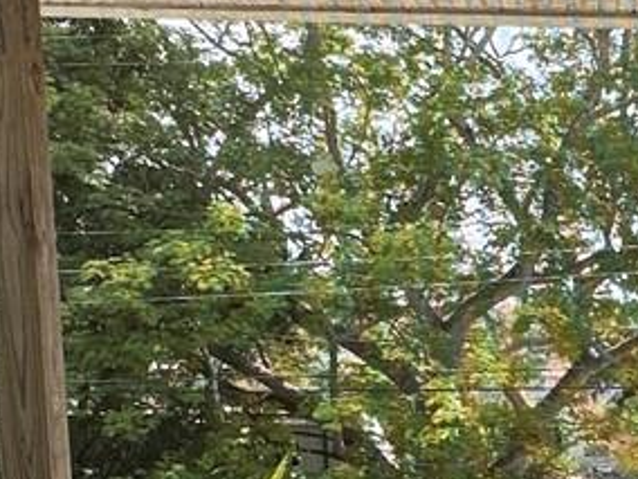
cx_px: 703
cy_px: 585
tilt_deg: -8.2
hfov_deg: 23.2
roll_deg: +0.2
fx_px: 1456
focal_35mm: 79
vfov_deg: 17.7
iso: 40
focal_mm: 2.22
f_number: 2.2
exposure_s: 1/282
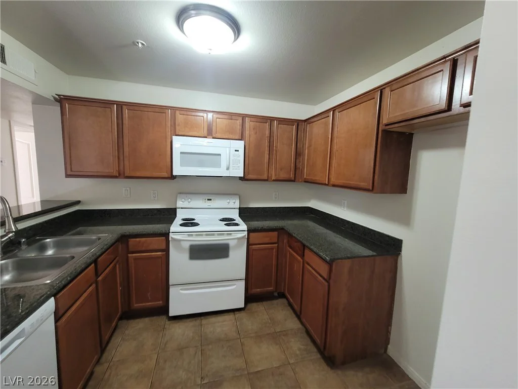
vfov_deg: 89.9
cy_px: 194
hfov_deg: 106.2
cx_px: 259
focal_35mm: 13
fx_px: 195
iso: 320
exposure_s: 1/40
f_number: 2.2
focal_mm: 2.2
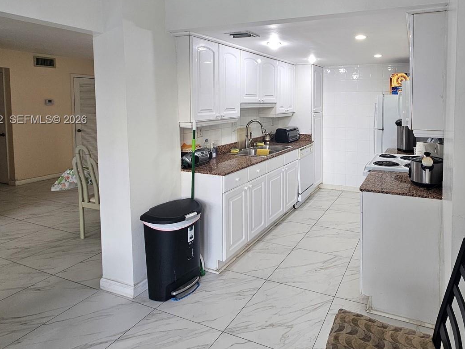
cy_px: 120
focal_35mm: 20
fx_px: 269
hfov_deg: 79.4
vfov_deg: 64.5
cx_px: 305
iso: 50
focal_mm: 2.2
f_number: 2.2
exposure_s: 1/60
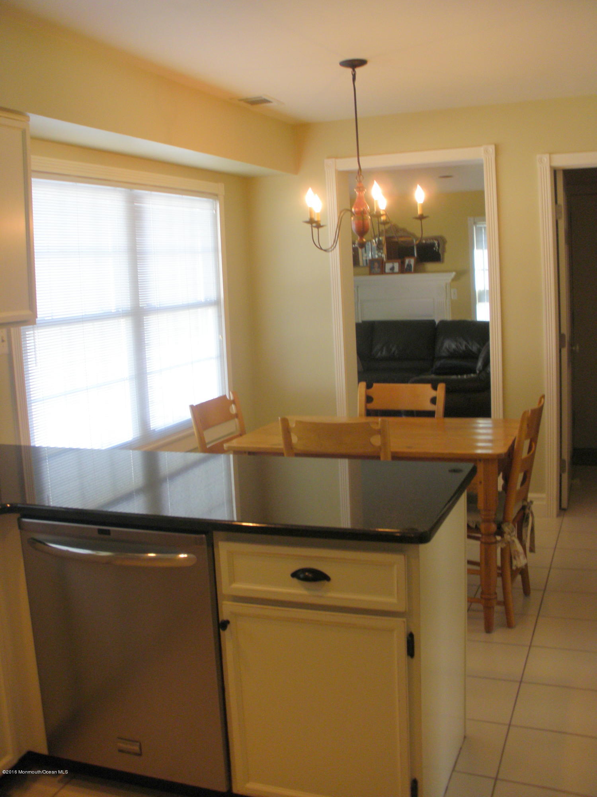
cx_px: 298
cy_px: 398
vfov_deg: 51.4
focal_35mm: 36
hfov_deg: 39.7
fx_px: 828
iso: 100
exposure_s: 1/30
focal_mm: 6.3
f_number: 3.5
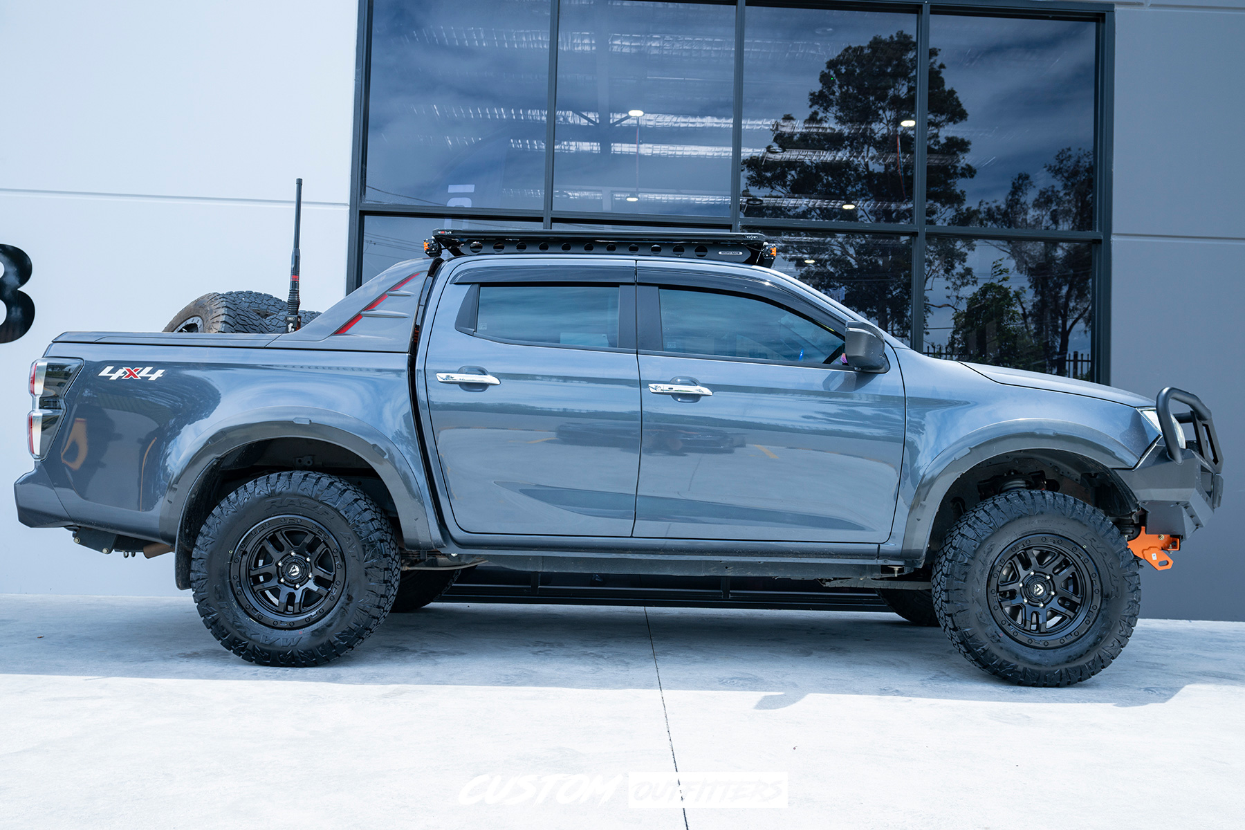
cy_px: 415
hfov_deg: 69.4
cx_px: 622
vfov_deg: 49.6
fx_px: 899
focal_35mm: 26
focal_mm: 26
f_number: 5
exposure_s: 1/80
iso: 100
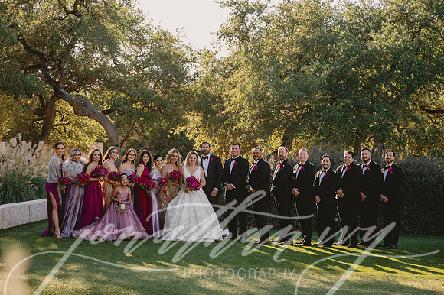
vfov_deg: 19.7
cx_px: 211
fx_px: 853
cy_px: 148
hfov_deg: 29.2
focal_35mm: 69
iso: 100
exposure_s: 1/250
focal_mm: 66
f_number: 3.5
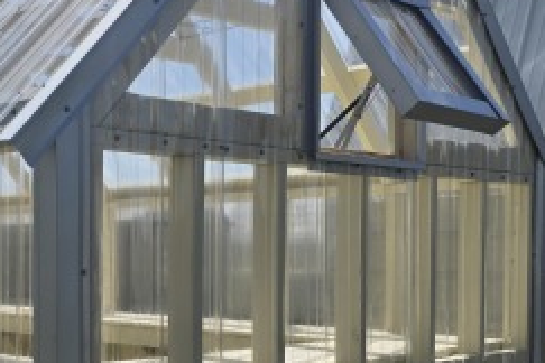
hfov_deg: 30.8
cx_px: 85
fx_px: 954
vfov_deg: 21.4
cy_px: 271
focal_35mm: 63
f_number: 1.7
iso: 64
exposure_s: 1/7944
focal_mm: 6.3
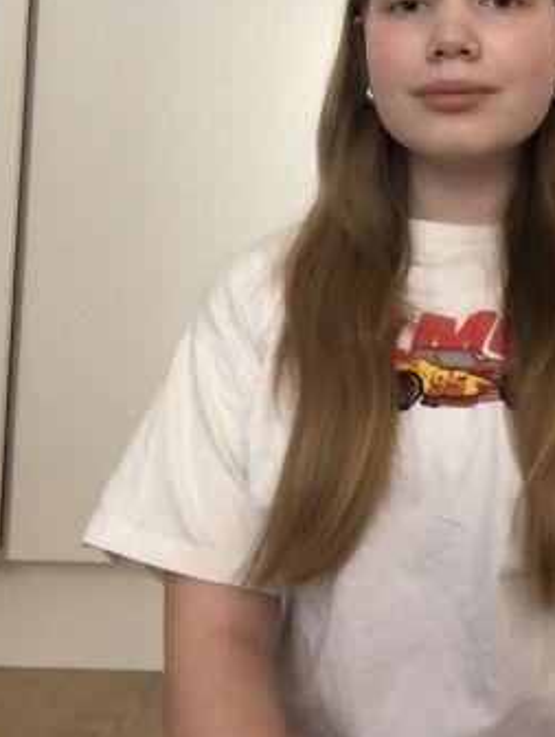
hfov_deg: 25.2
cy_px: 190
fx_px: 1215
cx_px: 463
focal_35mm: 57
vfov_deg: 33.1
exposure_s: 1/30
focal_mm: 2.87
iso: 250
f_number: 2.2
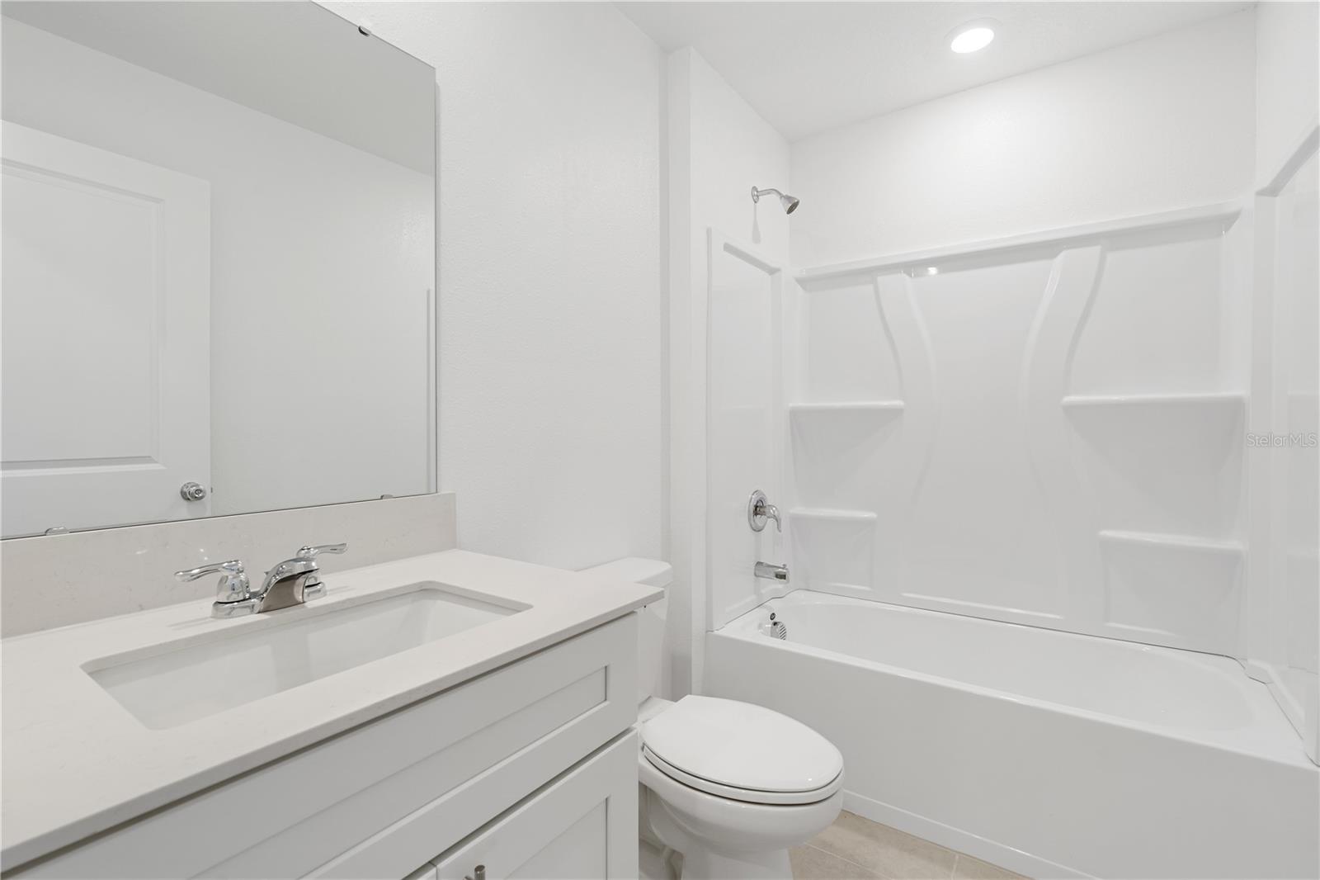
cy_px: 440
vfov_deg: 73.7
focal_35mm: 16
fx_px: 587
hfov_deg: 96.7
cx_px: 660
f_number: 9
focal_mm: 16
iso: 100
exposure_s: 1.6
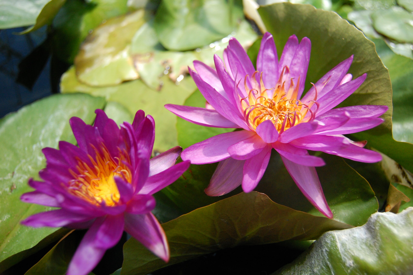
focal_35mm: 30
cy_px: 138
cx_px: 206
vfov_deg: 43.5
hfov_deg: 62.0
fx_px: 344
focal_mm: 20
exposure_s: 1/3200
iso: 800
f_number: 4
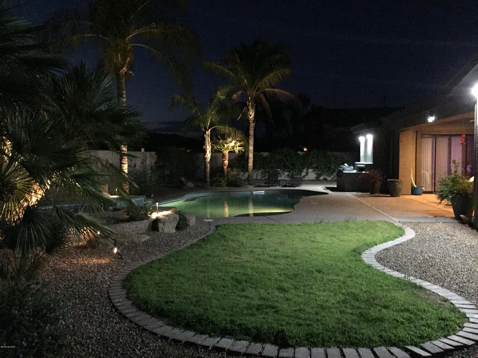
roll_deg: -1.2
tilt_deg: -3.0
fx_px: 400
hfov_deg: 61.7
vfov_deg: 48.2
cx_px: 239
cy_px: 179
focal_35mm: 29
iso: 1000
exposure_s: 1/15
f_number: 2.2
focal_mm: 4.15
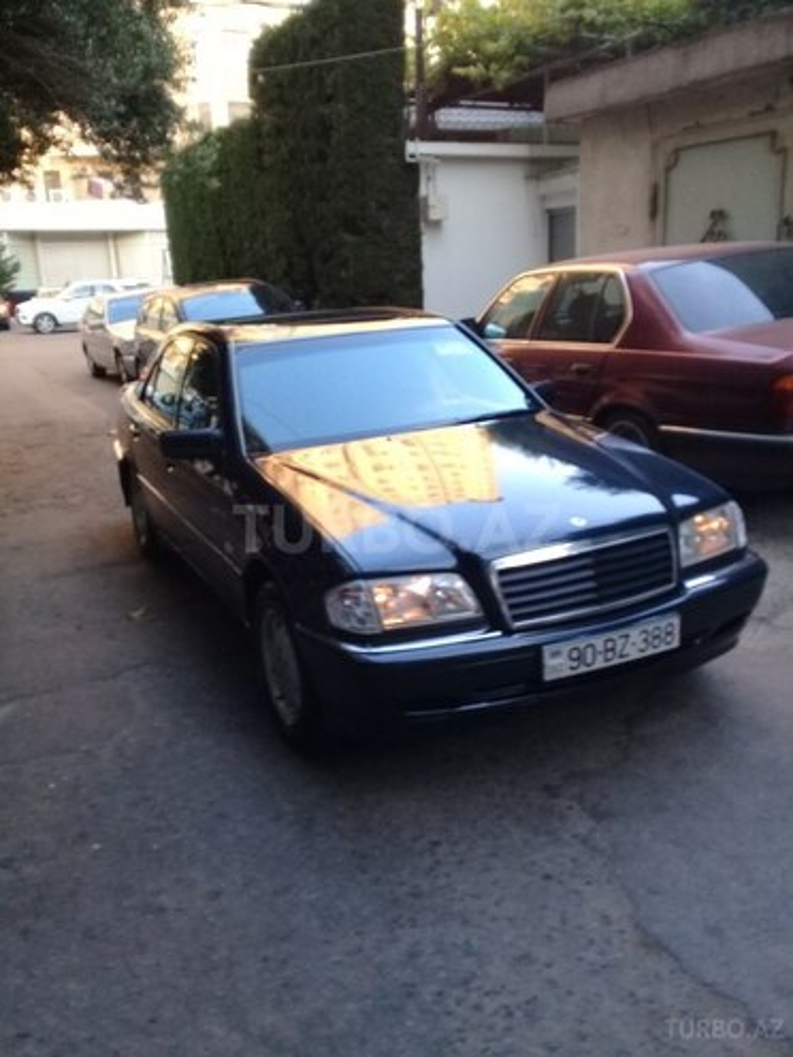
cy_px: 528
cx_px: 396
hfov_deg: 45.4
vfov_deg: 58.4
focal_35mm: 31
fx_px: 947
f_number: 2.2
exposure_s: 1/33
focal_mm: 3.3
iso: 80
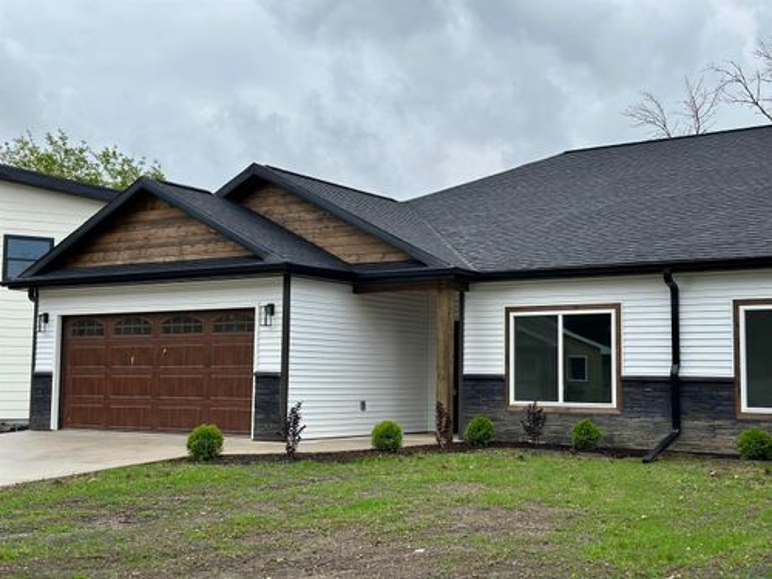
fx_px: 1070
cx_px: 386
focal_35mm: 48
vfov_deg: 30.3
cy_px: 290
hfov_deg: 39.7
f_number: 1.78
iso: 80
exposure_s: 1/2976
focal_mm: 6.86
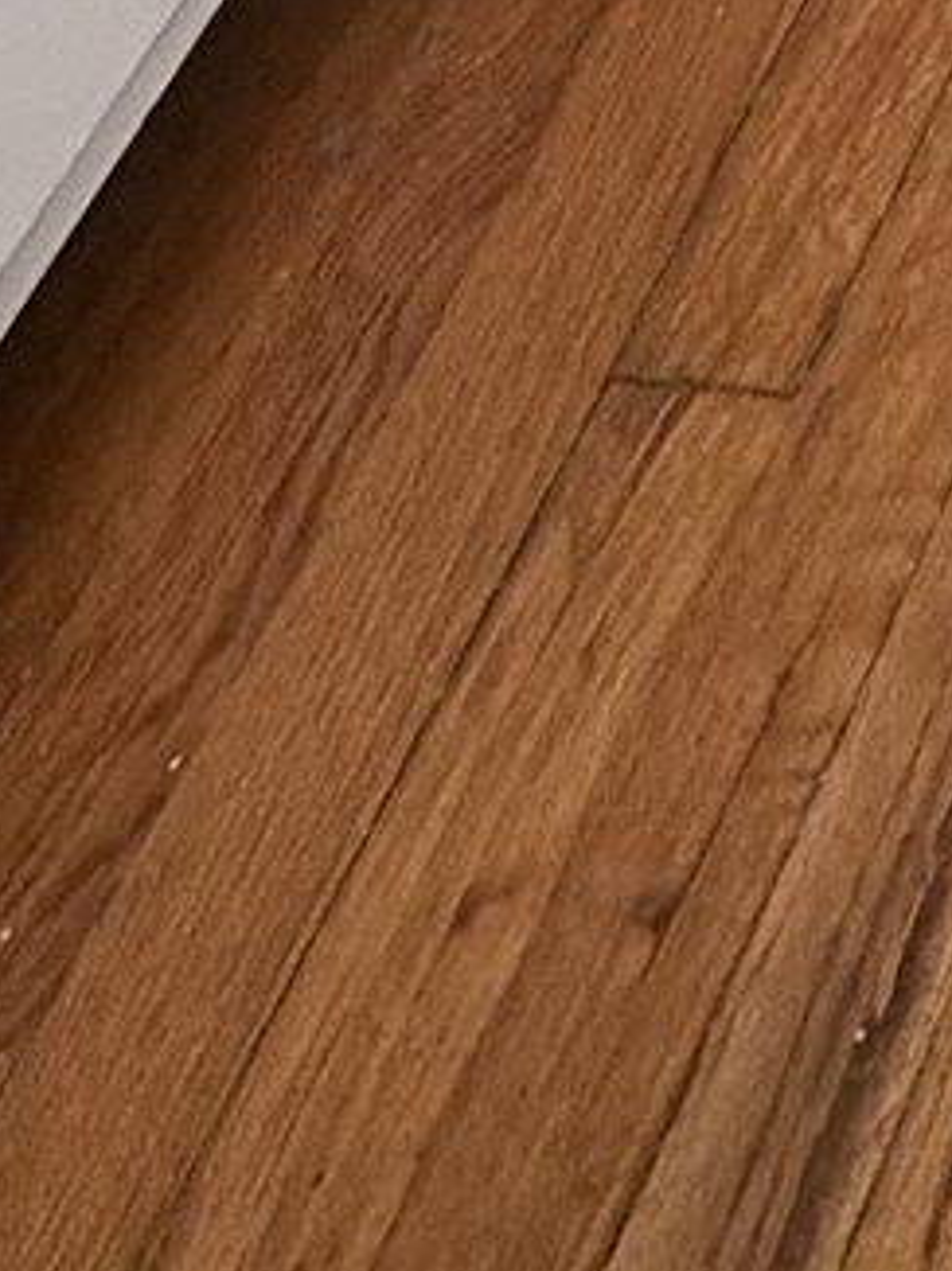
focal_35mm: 99
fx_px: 3635
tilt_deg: -25.9
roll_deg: -2.0
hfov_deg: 10.1
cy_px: -2784
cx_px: 3028
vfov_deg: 10.7
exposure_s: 1/120
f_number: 2.2
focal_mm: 2.22
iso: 125
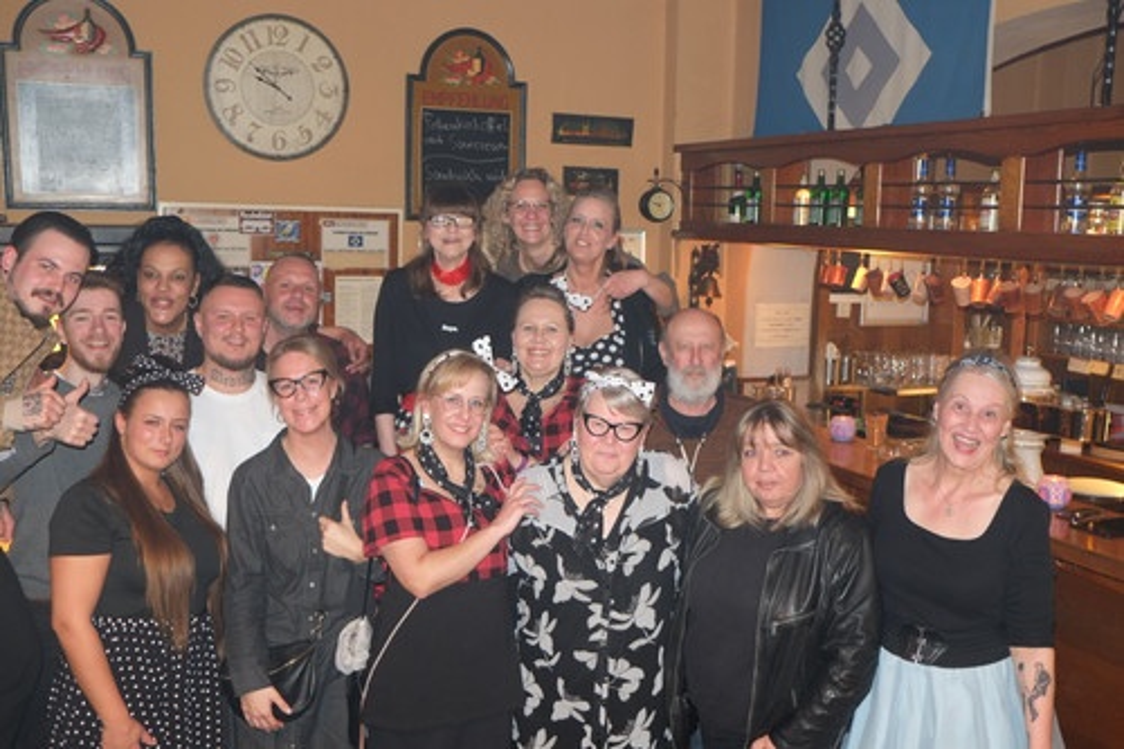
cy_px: 374
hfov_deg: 53.1
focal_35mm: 36
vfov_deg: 36.8
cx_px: 562
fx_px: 1124
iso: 800
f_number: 3.2
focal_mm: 24.3
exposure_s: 1/15
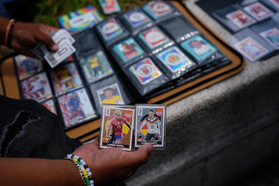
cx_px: 140
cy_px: 93
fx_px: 271
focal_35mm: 35
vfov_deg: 37.9
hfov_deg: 54.4
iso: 125
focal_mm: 35
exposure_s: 1/5000
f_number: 2.8
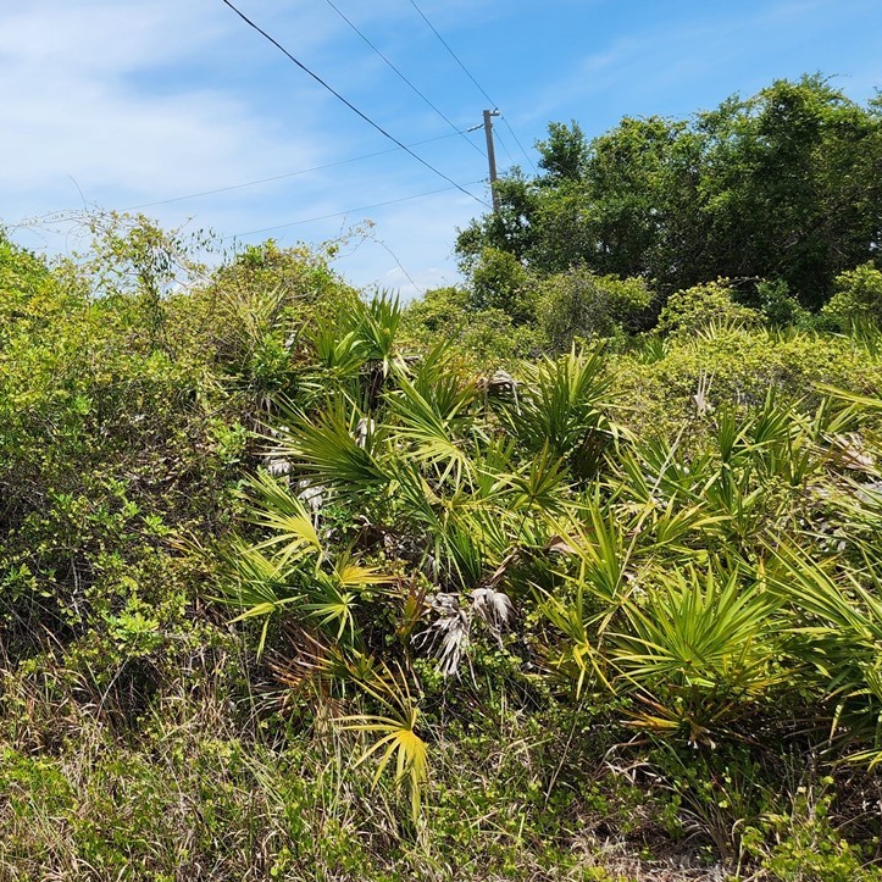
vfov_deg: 36.6
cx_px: 32
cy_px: 217
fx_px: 1297
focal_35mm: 45
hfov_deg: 34.6
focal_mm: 5.4
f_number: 1.8
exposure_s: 1/1672
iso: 20
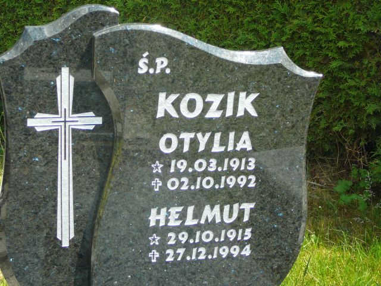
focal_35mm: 71
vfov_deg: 20.7
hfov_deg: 27.4
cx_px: 190
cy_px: 143
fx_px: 781
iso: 80
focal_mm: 10.5
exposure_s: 1/250
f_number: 3.7
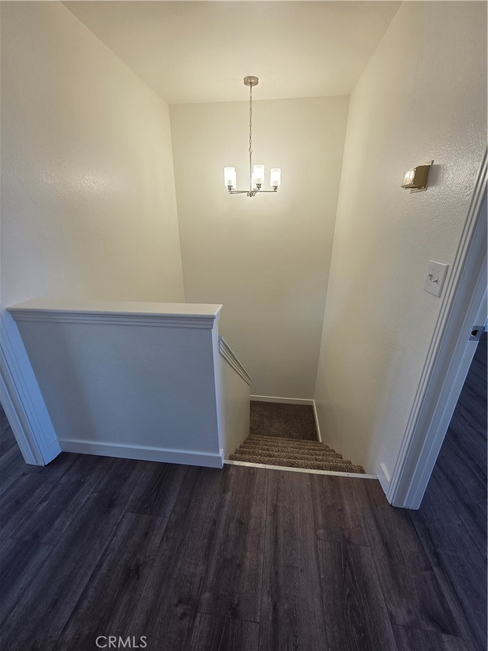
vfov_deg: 106.2
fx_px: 244
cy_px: 326
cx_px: 244
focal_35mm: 13
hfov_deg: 89.9
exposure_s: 1/120
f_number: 2.2
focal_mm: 2.2
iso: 100
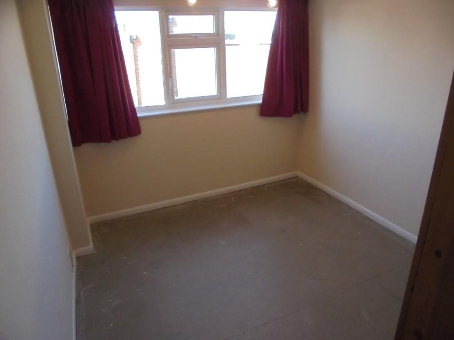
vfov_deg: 53.1
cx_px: 227
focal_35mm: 26
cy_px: 170
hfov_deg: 67.3
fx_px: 341
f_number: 3.5
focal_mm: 4.6
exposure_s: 1/200
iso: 400
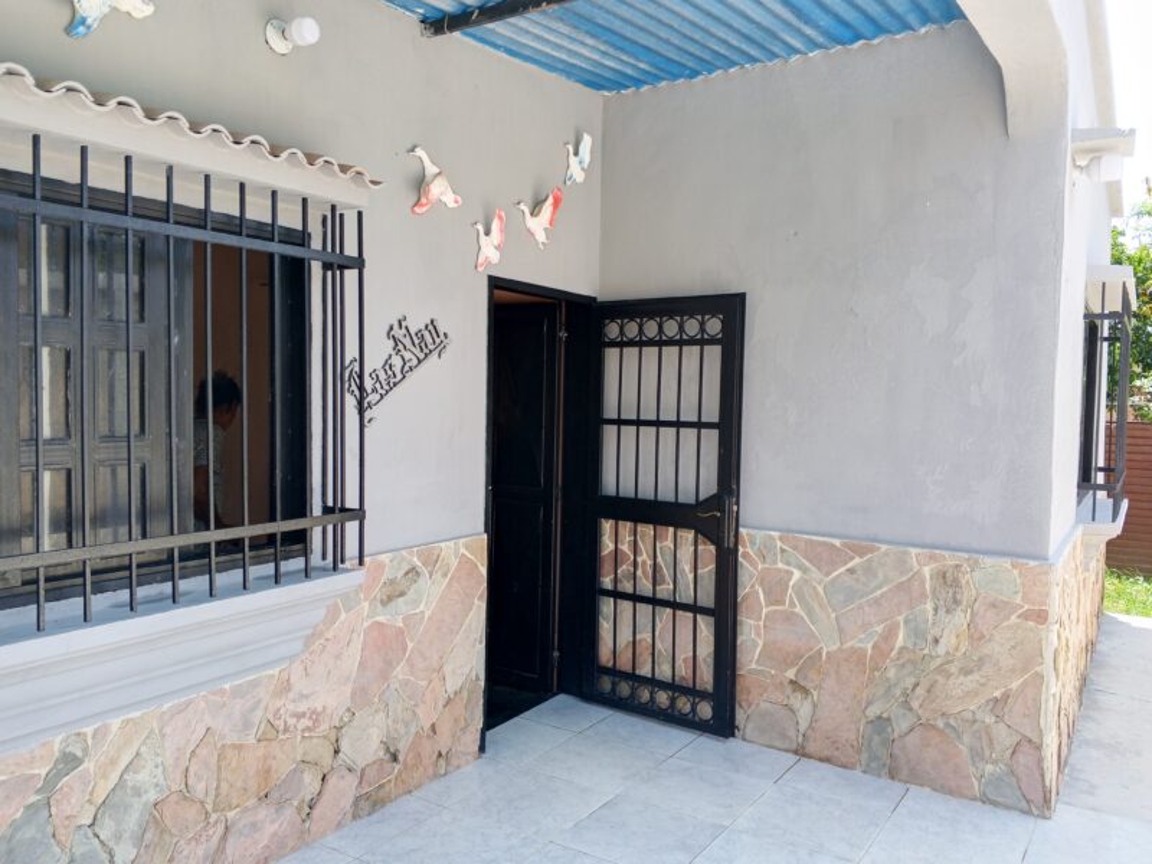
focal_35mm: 23
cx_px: 576
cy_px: 432
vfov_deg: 58.9
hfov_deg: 73.9
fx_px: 765
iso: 107
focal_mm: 4.09
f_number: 1.6
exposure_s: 1/137
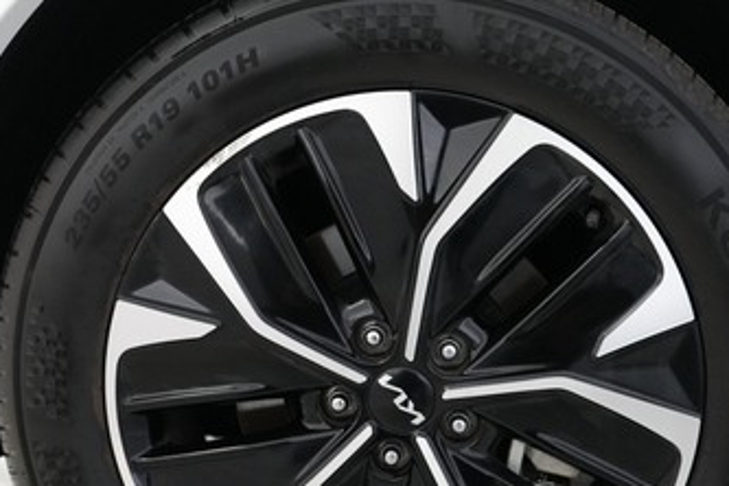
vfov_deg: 27.5
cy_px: 396
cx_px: 412
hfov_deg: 41.0
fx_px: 972
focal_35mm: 48
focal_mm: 25
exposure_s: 1/160
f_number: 2.8
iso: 5000
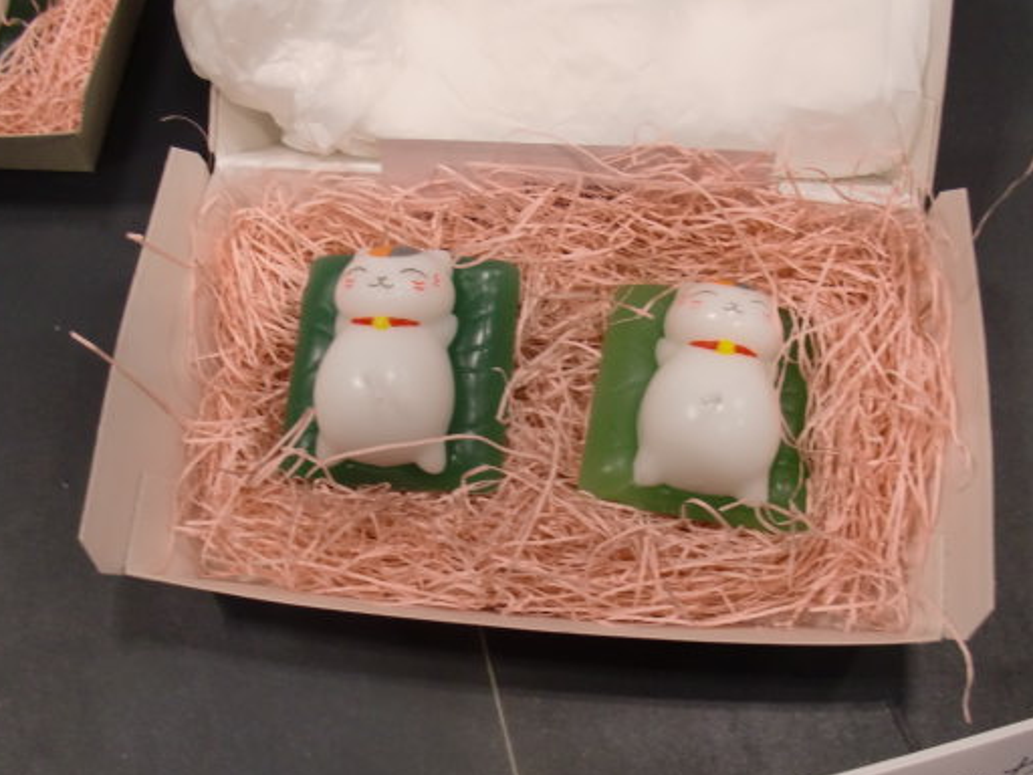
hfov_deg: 42.1
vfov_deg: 32.2
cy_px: 430
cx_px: 521
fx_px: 1343
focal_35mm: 45
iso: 200
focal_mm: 6.3
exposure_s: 1/60
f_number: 2.8
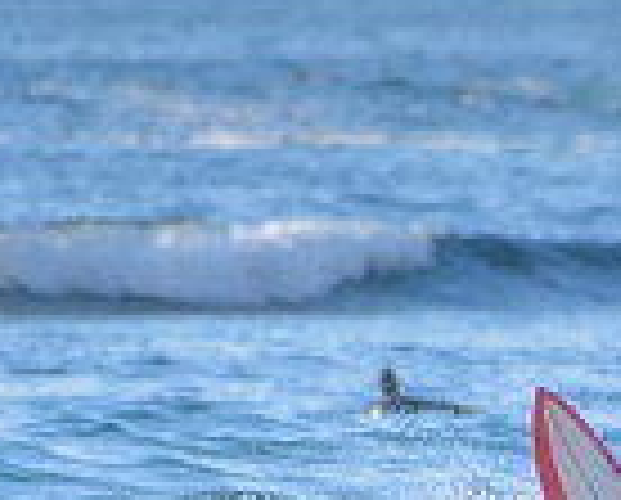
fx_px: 44443
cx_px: 763
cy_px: 615
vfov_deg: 0.6
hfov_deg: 0.8
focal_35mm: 2413
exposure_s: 1/2000
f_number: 5.6
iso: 640
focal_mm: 500
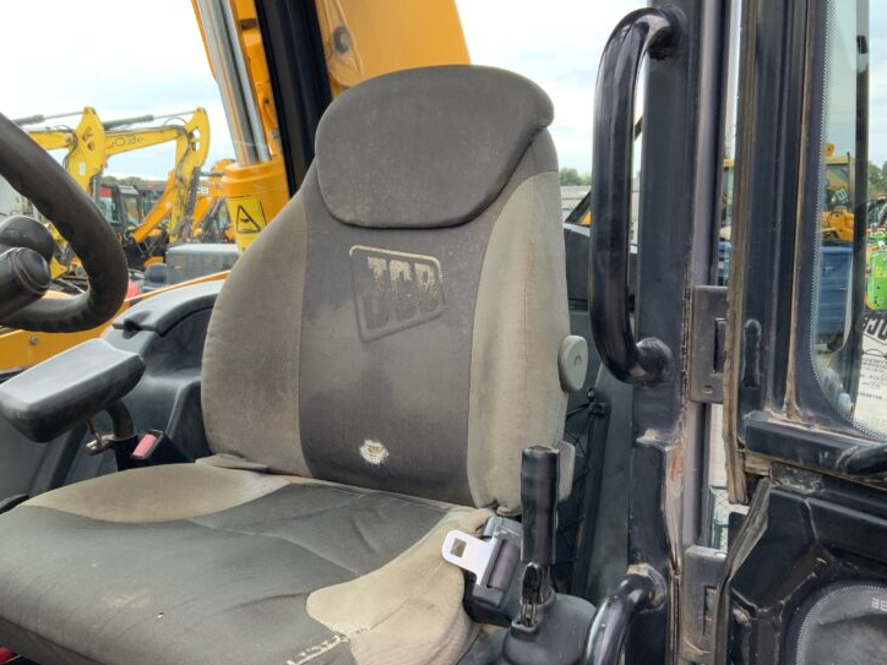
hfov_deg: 45.7
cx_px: 390
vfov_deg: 35.1
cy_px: 370
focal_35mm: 41
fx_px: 1051
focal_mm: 3
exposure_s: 1/141
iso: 16
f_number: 1.8
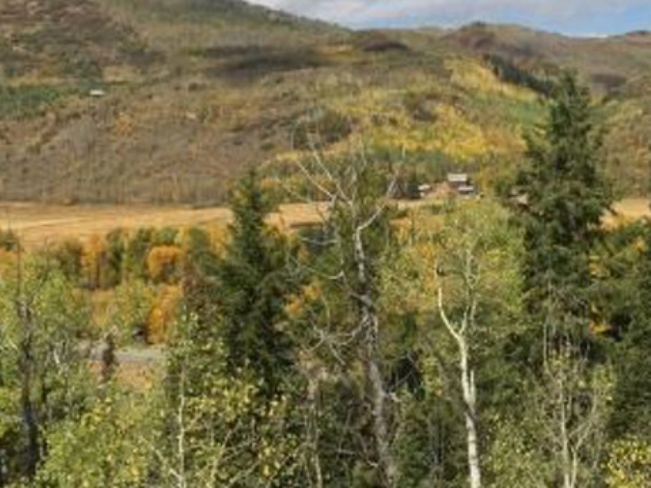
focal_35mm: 65
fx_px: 1223
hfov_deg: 29.4
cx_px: 480
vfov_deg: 22.5
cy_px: 142
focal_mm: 4.15
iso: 32
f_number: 2.2
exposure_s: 1/2825
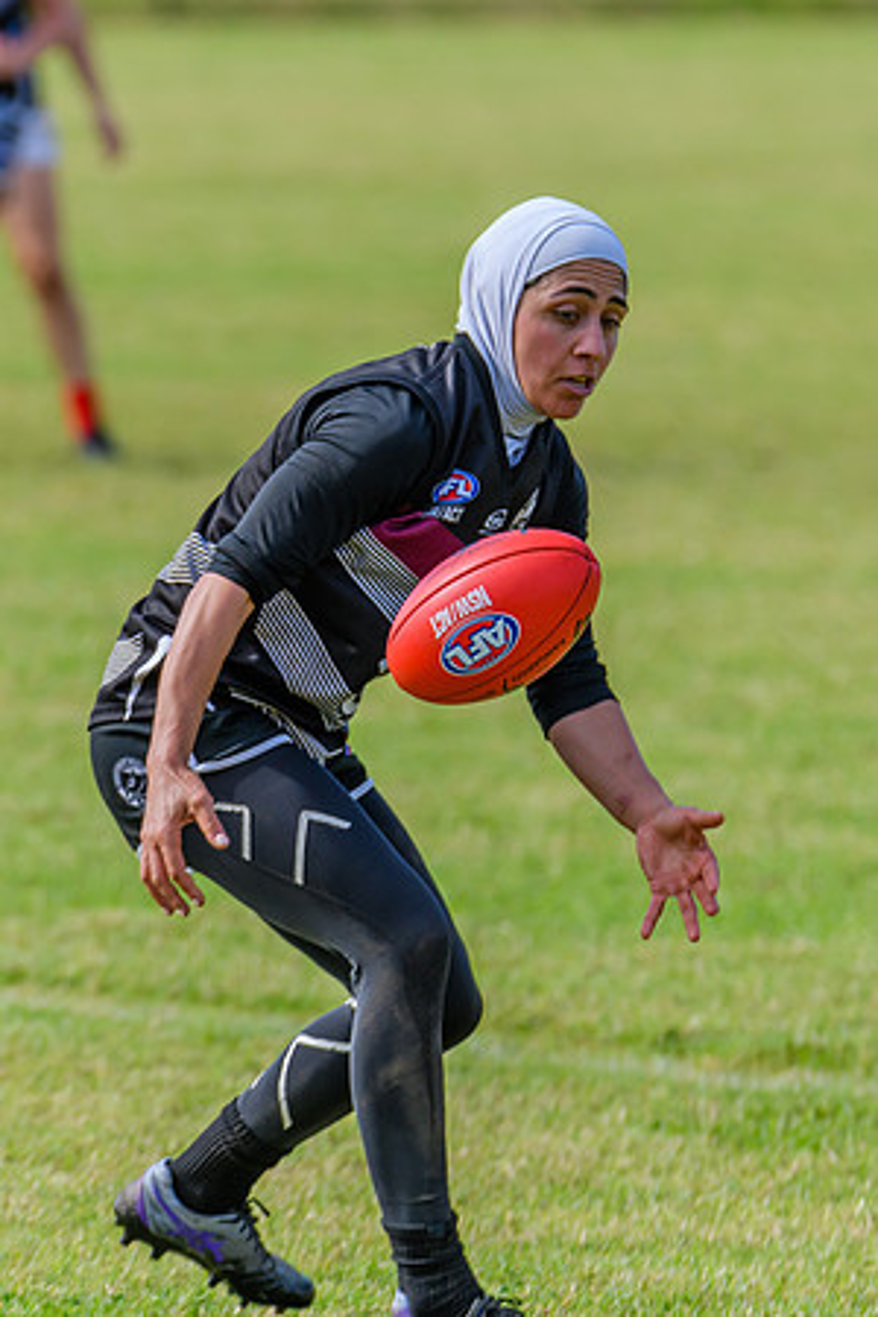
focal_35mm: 656
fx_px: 23990
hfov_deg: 2.1
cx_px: 448
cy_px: 559
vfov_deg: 3.1
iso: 800
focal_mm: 380
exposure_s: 1/1600
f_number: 6.3
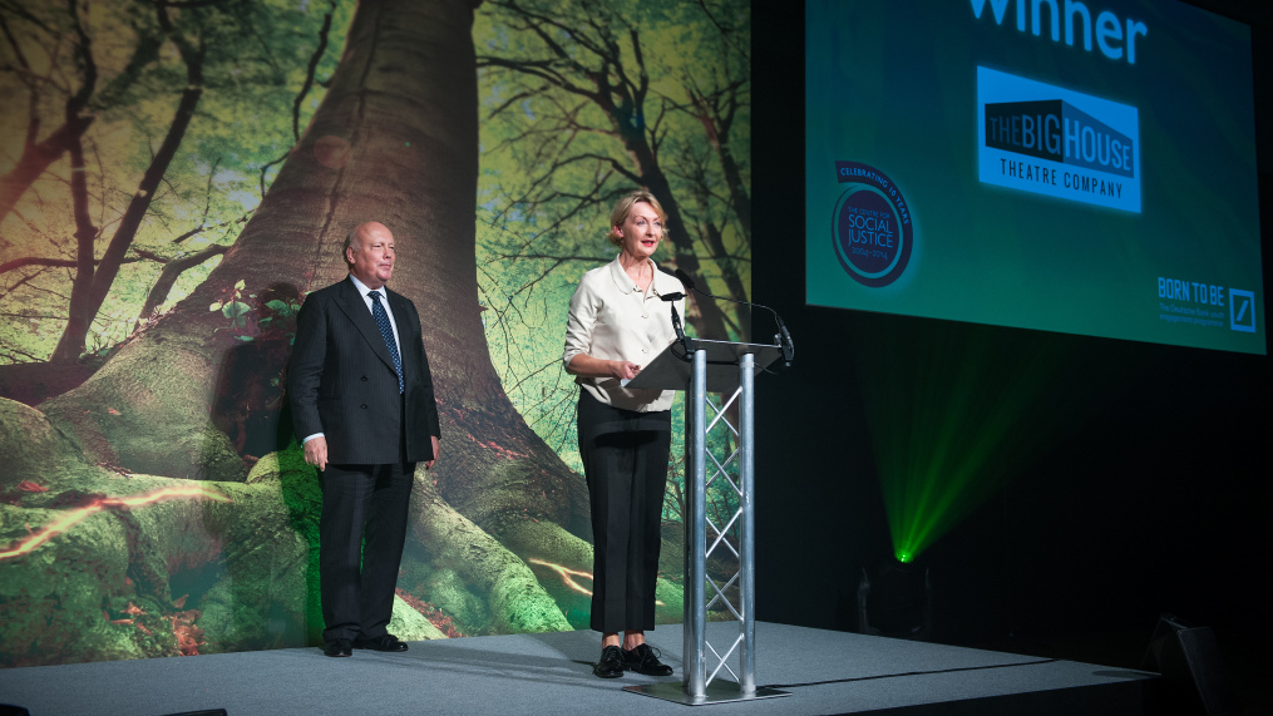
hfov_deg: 52.8
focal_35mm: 38
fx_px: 1283
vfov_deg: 31.2
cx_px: 640
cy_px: 342
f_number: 3.5
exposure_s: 1/125
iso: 800
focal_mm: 36
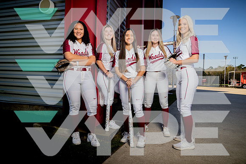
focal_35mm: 24
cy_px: 82
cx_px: 123
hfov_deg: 73.7
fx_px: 164
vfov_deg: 53.2
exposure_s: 1/250
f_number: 10
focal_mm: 24
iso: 125
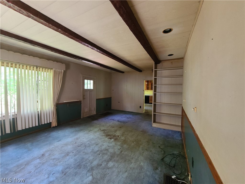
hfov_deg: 106.2
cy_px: 92
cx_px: 122
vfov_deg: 89.9
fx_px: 92
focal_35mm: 13
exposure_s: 1/30
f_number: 2.2
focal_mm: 2.2
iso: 400
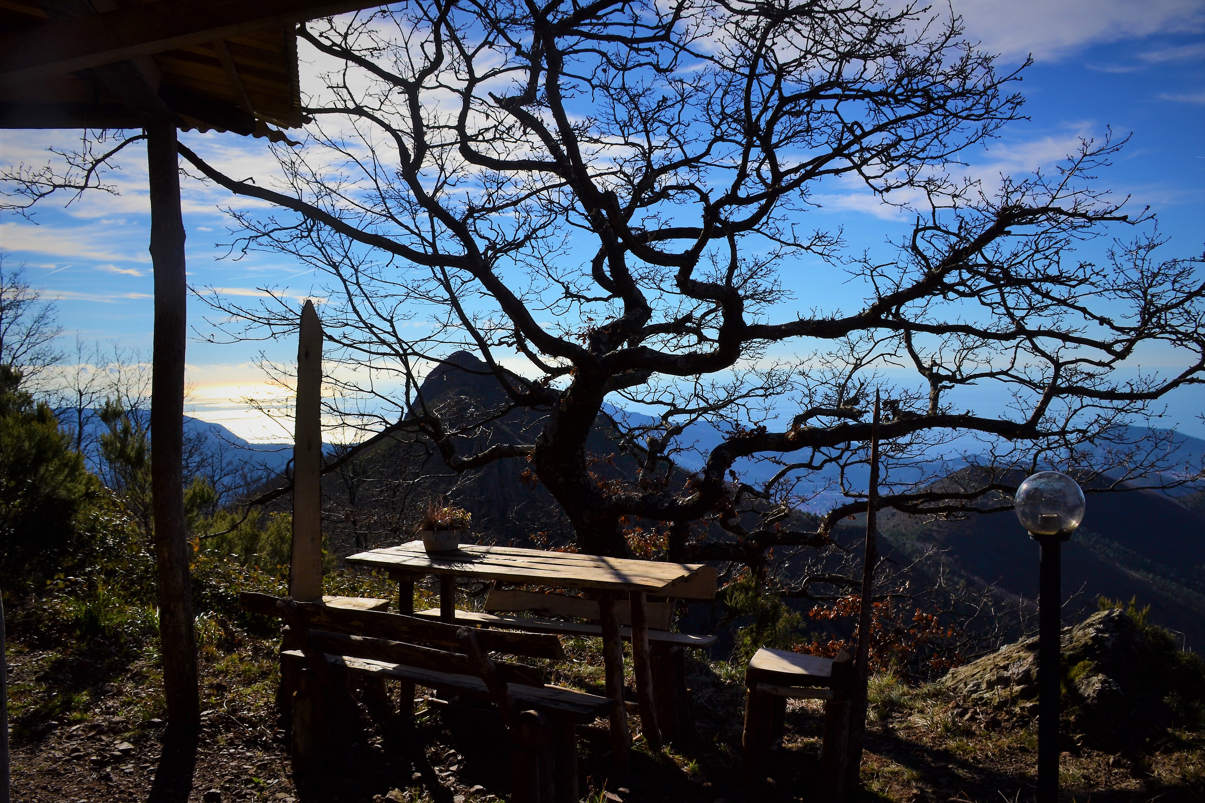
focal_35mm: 27
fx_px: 904
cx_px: 602
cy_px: 402
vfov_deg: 47.9
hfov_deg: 67.4
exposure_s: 1/400
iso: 100
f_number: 11
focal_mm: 18
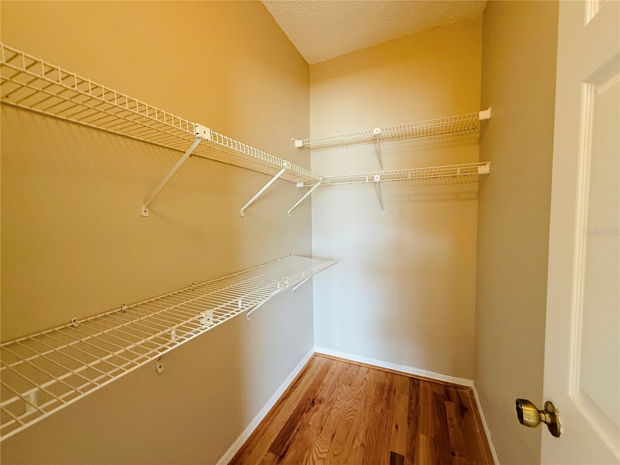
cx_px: 310
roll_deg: +1.1
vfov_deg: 85.7
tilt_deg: -2.6
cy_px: 232
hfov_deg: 102.1
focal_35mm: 14
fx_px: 251
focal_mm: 2.22
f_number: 2.2
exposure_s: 1/64
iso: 320
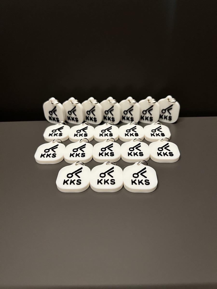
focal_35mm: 26
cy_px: 144
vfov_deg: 67.3
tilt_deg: -34.2
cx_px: 108
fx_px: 217
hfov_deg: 53.1
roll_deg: +1.9
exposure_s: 1/60
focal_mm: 5.7
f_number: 1.5
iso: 500
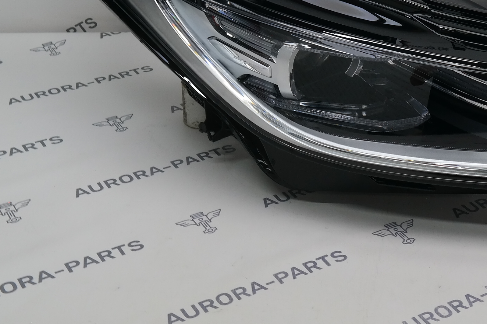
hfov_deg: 27.1
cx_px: 400
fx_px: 987
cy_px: 12
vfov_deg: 18.3
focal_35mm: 73
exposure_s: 1/40
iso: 200
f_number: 7.1
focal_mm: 20
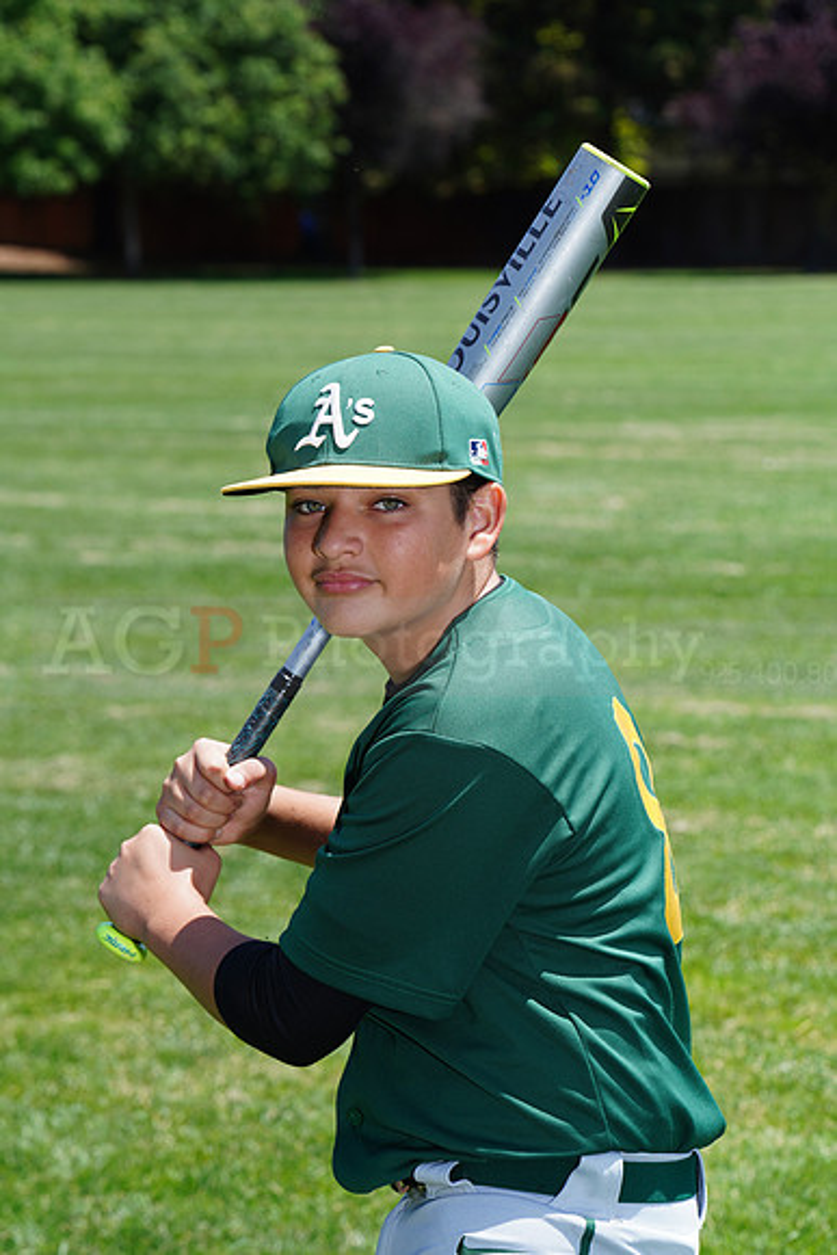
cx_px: 418
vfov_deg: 14.4
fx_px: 4949
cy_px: 628
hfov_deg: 9.7
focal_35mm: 142
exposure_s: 1/200
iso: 200
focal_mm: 142
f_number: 10
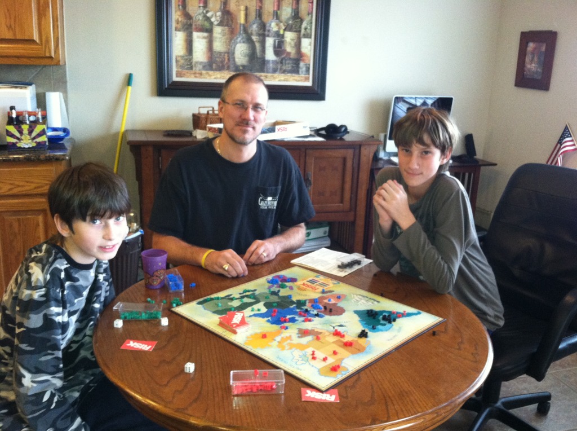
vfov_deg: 40.6
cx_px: 288
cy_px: 216
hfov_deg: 52.7
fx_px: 582
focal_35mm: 35
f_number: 2.8
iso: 250
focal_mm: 3.85
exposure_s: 1/15
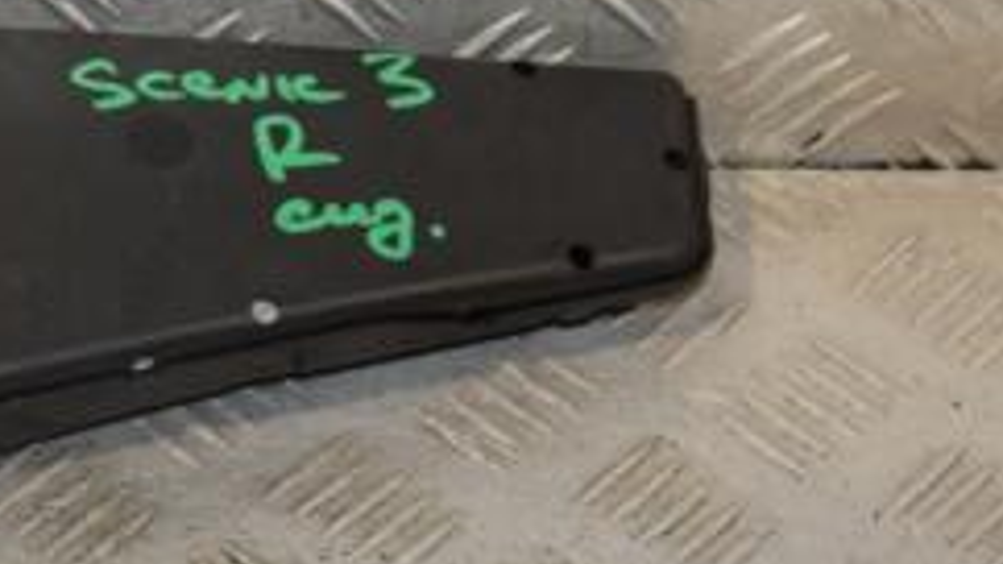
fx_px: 4148
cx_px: -62
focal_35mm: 156
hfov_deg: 13.5
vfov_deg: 7.8
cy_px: 170
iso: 800
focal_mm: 40
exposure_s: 1/200
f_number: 7.1
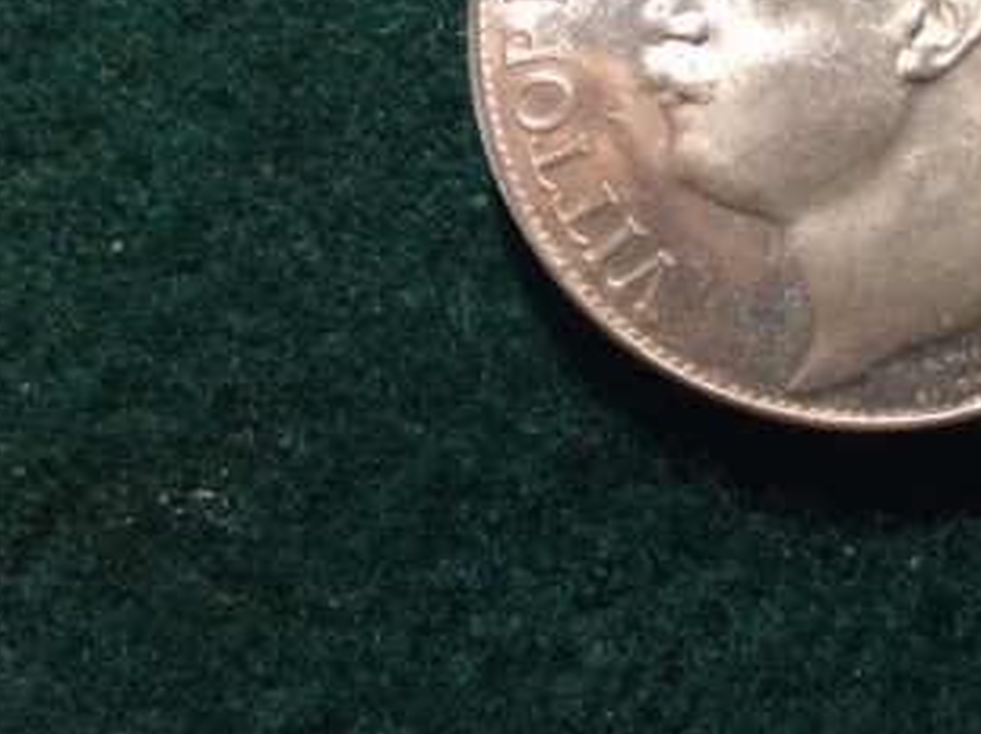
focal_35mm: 62
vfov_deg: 23.0
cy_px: 79
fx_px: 1756
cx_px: 911
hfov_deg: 29.7
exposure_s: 1/30
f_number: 2.2
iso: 320
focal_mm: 4.12
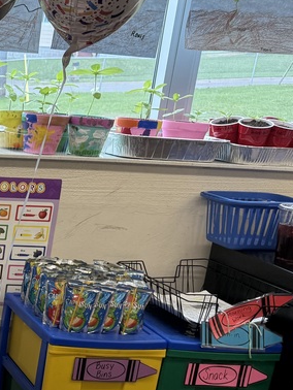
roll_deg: -2.1
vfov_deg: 29.4
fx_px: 733
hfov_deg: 18.7
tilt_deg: -14.9
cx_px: -199
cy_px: 282
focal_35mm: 65
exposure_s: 1/189
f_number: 1.78
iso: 100
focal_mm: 6.76
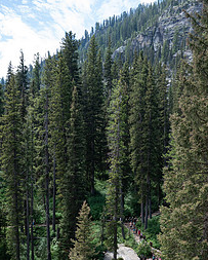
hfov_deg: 37.2
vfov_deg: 43.3
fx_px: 307
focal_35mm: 40
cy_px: 213
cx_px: 127
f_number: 5
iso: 280
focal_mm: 24
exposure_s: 1/500
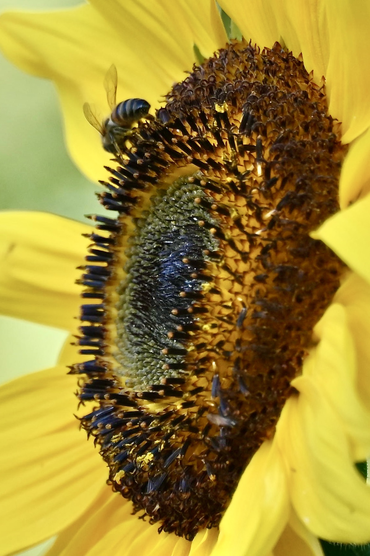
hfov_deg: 3.1
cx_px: 185
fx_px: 6938
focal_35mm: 450
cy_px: 278
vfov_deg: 4.6
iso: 450
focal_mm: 300
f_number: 5.6
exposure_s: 1/500
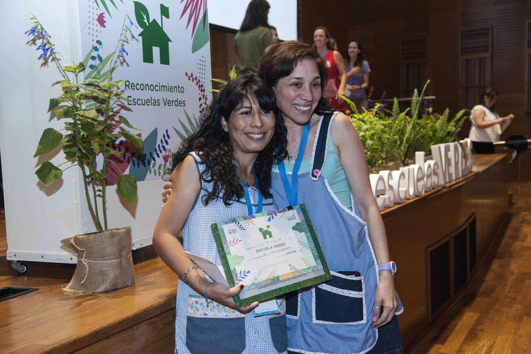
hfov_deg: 42.8
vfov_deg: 29.2
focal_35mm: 46
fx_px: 678
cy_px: 177
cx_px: 266
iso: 3200
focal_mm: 46
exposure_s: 1/80
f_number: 5
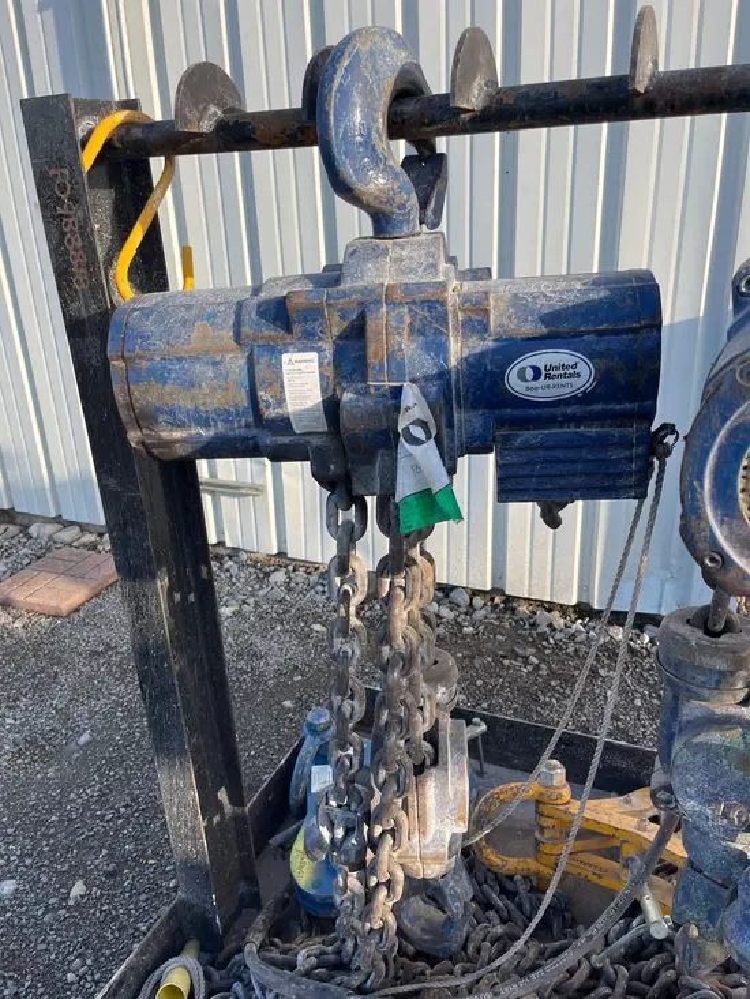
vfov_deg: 67.3
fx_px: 751
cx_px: 375
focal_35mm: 26
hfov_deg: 53.1
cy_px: 500
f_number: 1.6
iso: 50
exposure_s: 1/1106
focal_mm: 5.1
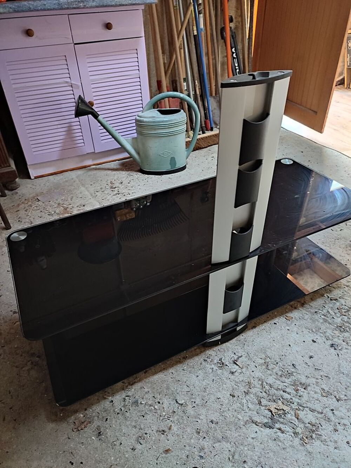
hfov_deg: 54.9
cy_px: 234
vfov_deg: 69.4
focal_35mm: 25
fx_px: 338
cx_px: 176
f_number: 1.9
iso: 1984
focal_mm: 6.04
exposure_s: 1/17
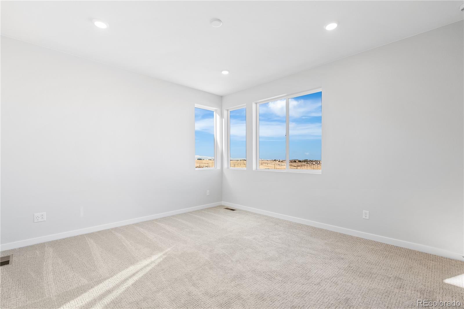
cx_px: 232
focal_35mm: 16
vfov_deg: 72.0
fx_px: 213
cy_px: 154
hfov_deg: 95.0
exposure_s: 1/8
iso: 160
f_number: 8
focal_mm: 16.5
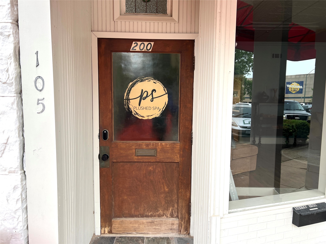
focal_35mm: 26
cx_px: 163
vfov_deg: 53.1
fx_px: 245
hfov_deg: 67.3
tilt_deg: -5.6
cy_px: 122
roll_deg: -0.5
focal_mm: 5.7
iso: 32
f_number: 1.5
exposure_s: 1/132
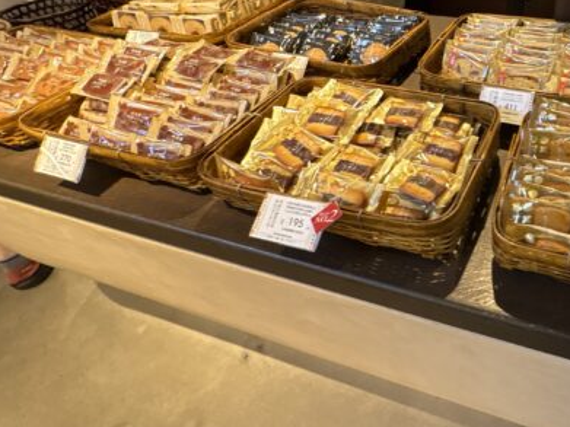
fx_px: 428
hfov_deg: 60.4
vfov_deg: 52.5
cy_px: 160
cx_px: 476
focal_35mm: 26
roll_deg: +7.0
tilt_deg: -38.8
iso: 200
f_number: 2.2
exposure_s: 1/60
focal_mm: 2.22
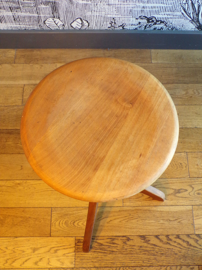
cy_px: 135
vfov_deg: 50.1
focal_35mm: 37
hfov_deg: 38.7
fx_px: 288
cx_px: 101
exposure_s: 1/17
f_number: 3.3
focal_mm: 6.6
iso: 373
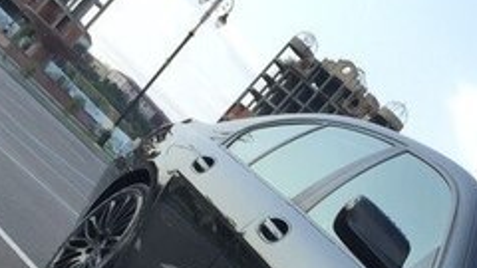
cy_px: 464
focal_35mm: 87
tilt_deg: -2.0
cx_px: 374
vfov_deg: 12.8
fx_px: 1100
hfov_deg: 24.1
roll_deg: -44.3
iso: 32
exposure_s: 1/879
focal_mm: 4.15
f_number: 2.2
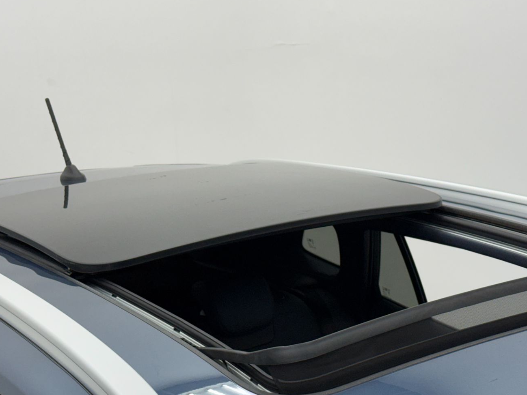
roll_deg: +2.2
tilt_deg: -14.5
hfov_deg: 27.4
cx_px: 300
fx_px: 1081
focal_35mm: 71
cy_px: 267
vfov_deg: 20.6
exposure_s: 1/120
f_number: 1.78
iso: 80
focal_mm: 6.76
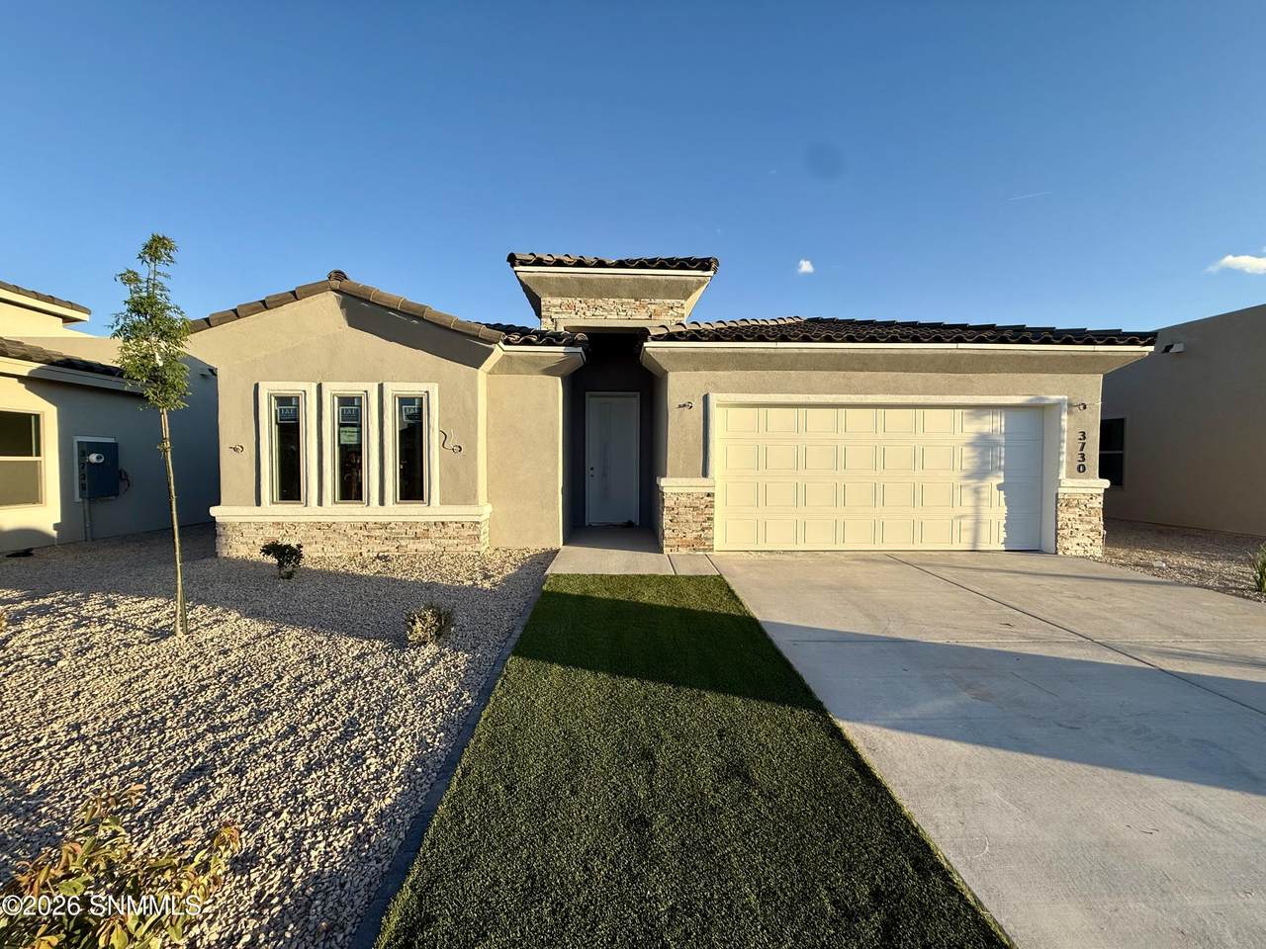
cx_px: 633
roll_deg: -0.2
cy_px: 474
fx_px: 512
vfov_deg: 85.7
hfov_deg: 102.1
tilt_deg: -1.0
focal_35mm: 14
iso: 50
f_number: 2.2
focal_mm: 2.22
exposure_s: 1/1068
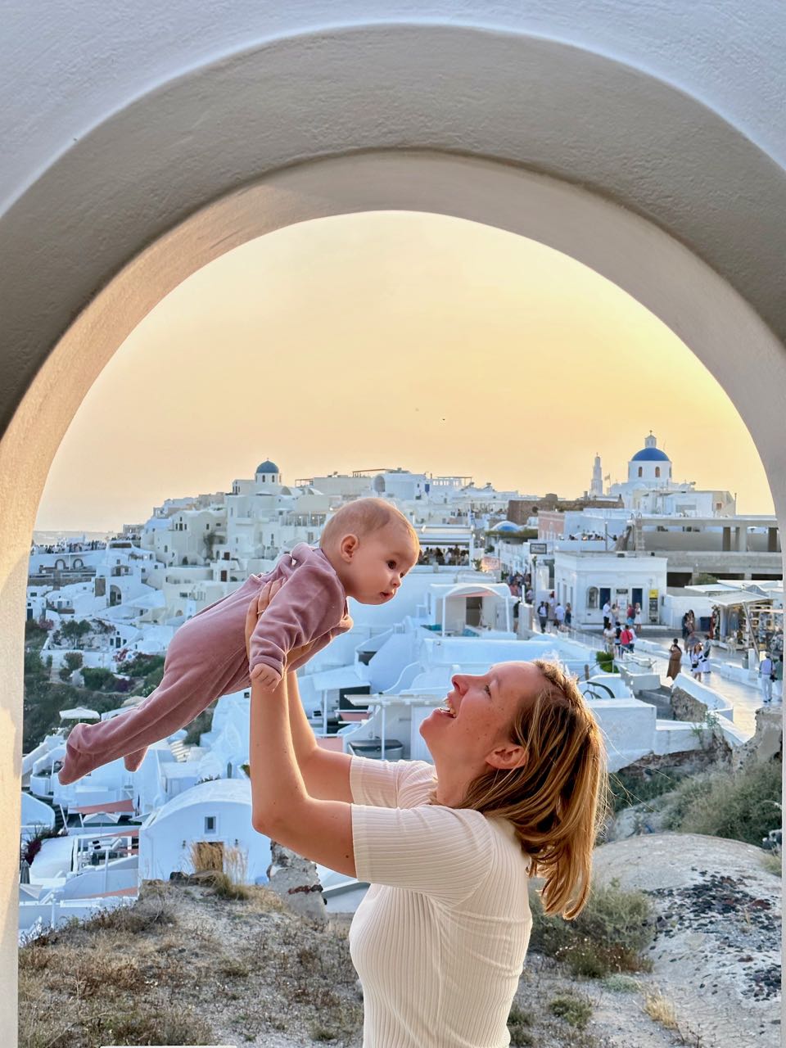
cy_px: 524
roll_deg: -0.8
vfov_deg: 39.7
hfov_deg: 30.3
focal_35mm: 48
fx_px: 1453
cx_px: 393
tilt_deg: -0.8
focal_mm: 6.86
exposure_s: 1/1041
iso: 64
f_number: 1.78
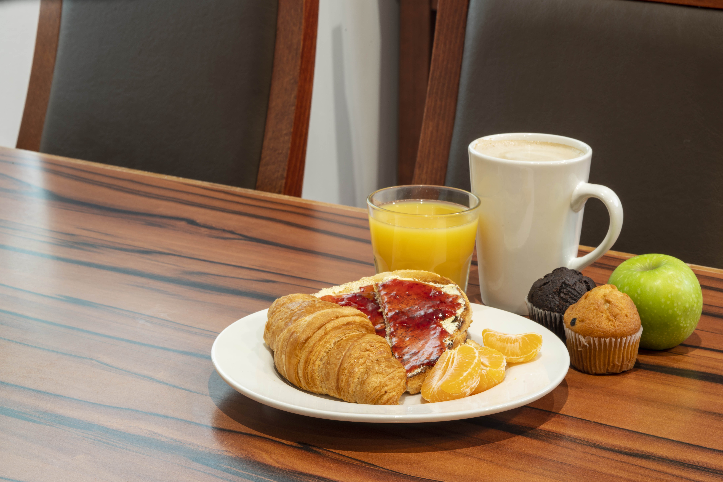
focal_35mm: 90
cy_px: 241
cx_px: 362
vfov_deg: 15.2
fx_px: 1808
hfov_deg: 22.6
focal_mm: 90
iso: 125
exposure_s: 10
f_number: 22
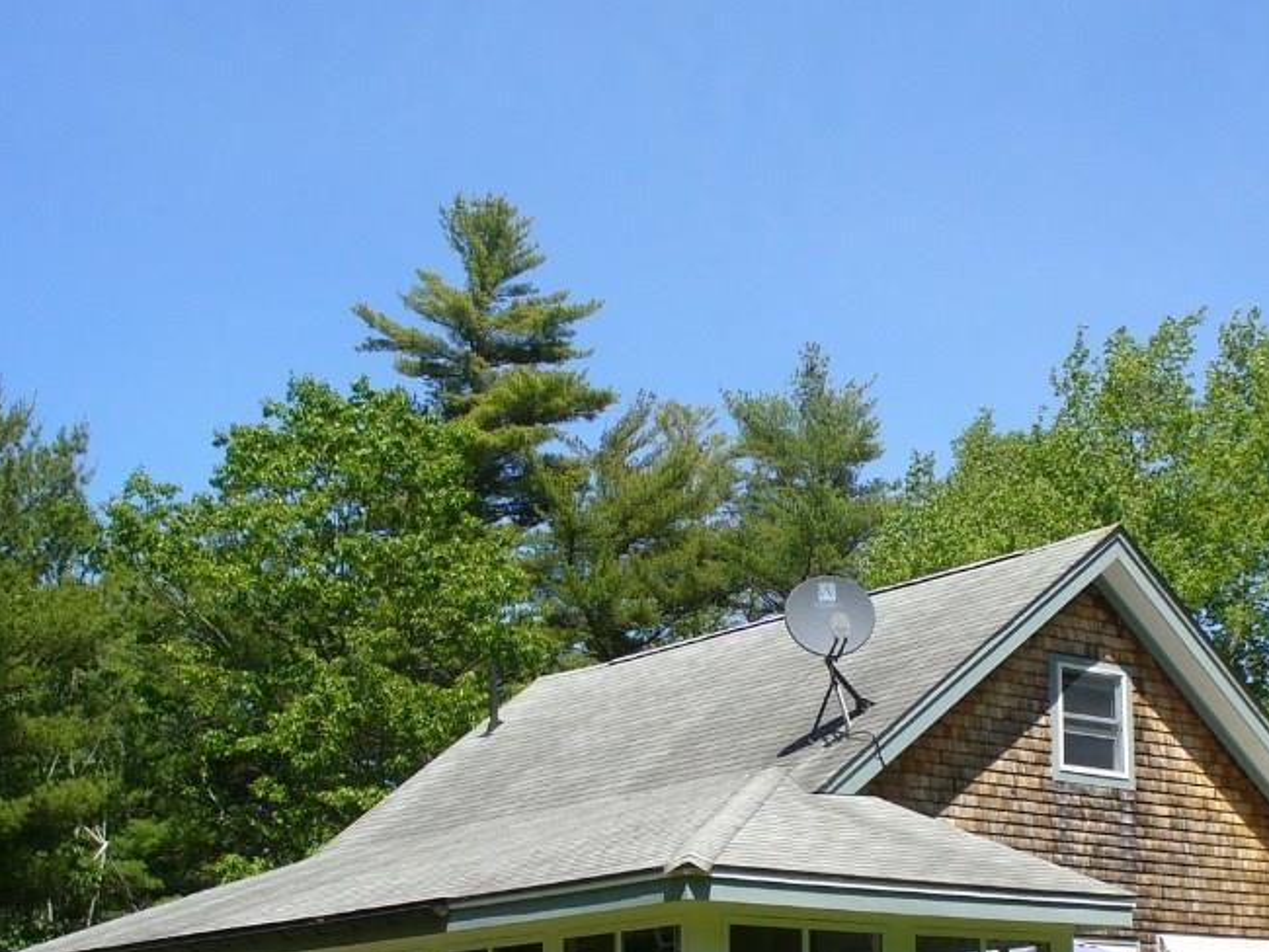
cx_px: 871
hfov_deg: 30.4
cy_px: 716
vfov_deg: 23.1
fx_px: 2310
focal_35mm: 63
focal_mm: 6.1
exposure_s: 1/250
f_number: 5.6
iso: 80
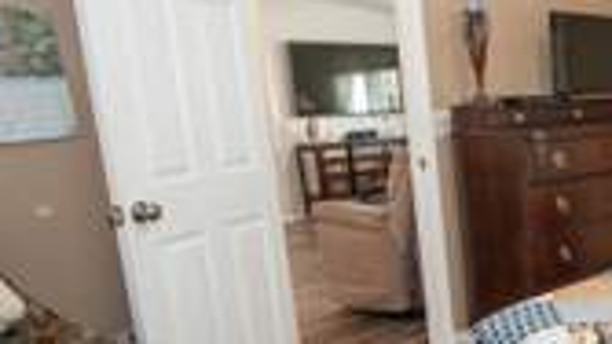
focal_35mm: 42
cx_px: 645
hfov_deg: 40.6
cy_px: 229
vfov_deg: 28.2
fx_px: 682
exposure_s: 1/100
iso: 1250
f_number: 3.2
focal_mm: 14
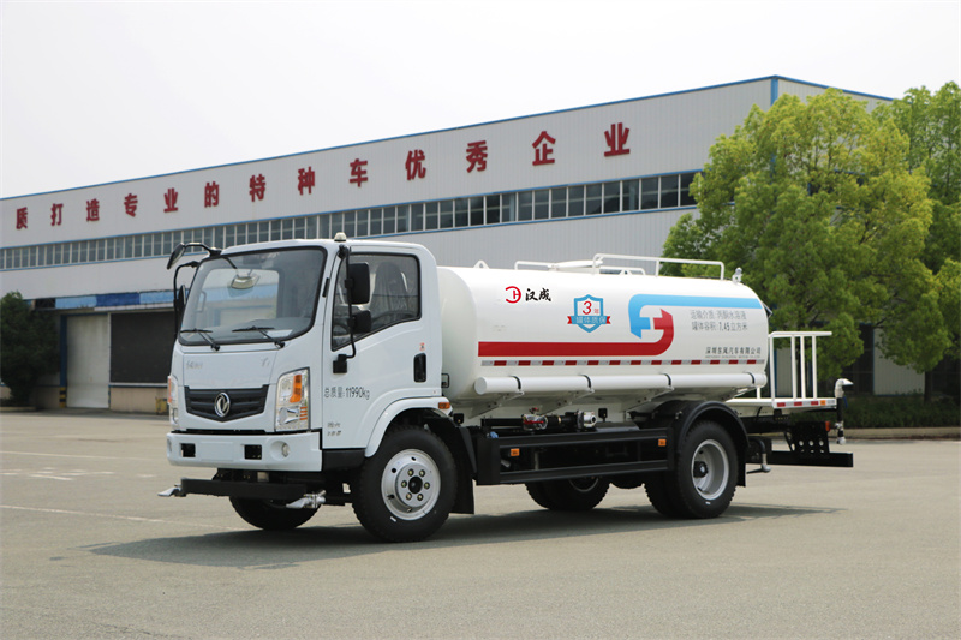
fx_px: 934
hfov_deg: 54.4
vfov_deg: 37.8
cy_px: 320
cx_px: 480
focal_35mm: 35
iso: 125
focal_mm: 35
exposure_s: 1/800
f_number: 3.2
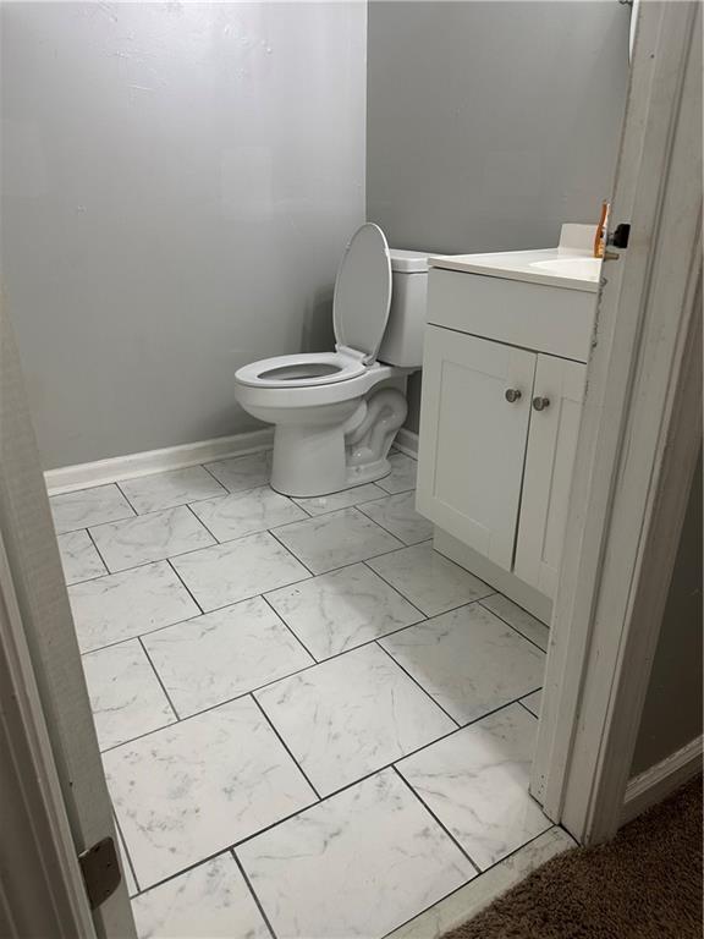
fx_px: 651
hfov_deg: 56.8
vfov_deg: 71.6
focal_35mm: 24
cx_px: 352
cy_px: 470
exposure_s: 1/60
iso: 125
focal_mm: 6.86
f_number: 1.78
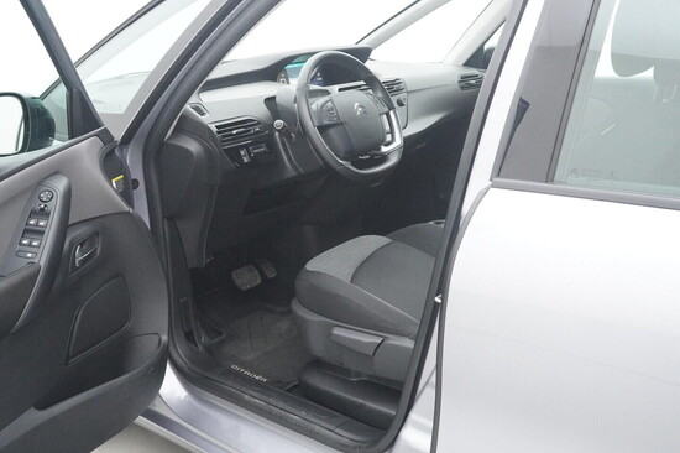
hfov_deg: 53.2
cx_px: 340
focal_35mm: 36
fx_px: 680
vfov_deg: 36.8
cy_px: 226
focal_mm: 24
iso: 6400
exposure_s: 1/320
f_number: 6.3
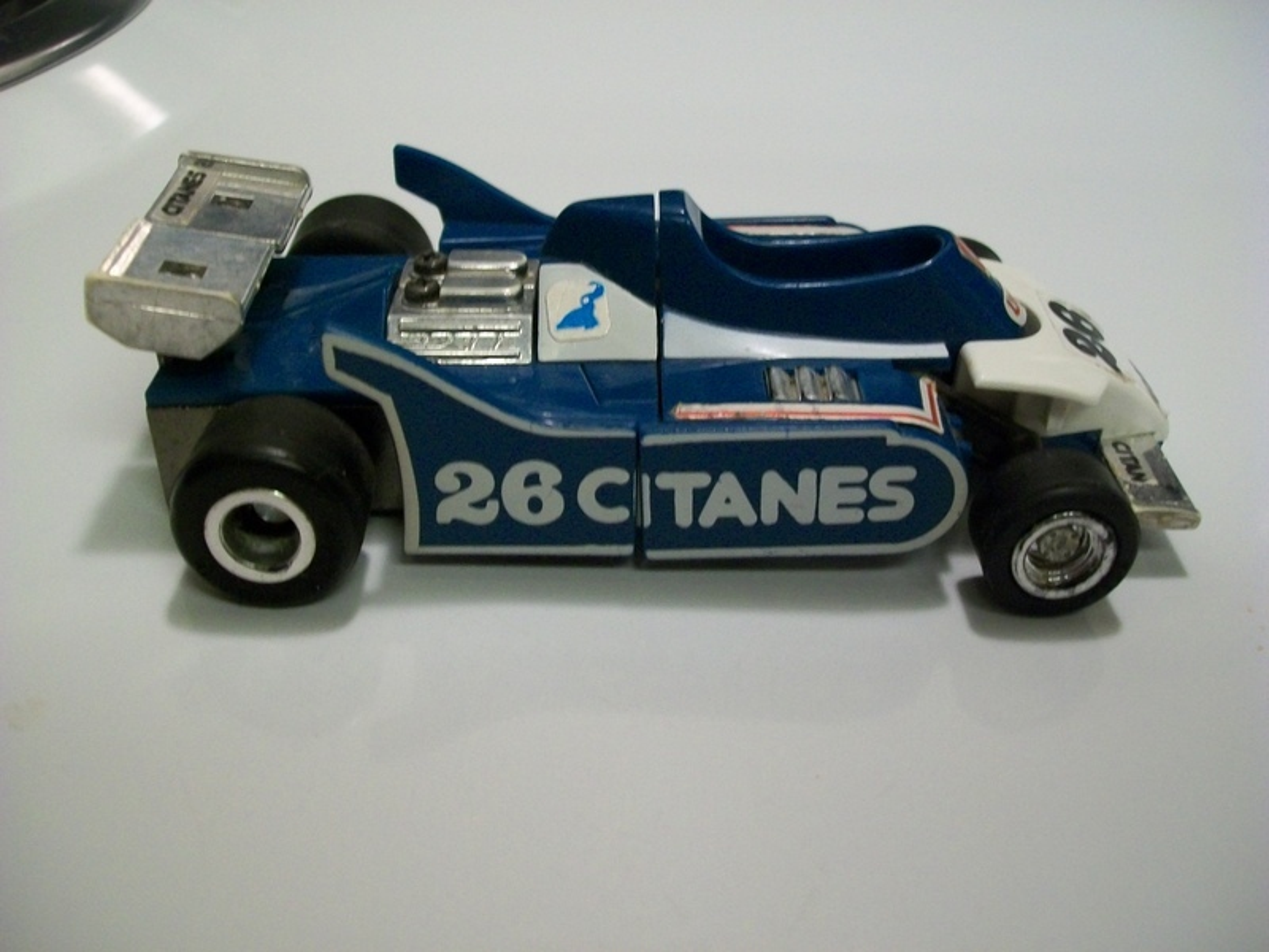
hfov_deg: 51.4
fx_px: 1320
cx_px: 634
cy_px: 476
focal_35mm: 36
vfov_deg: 39.7
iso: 160
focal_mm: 6
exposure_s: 1/40
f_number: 2.7
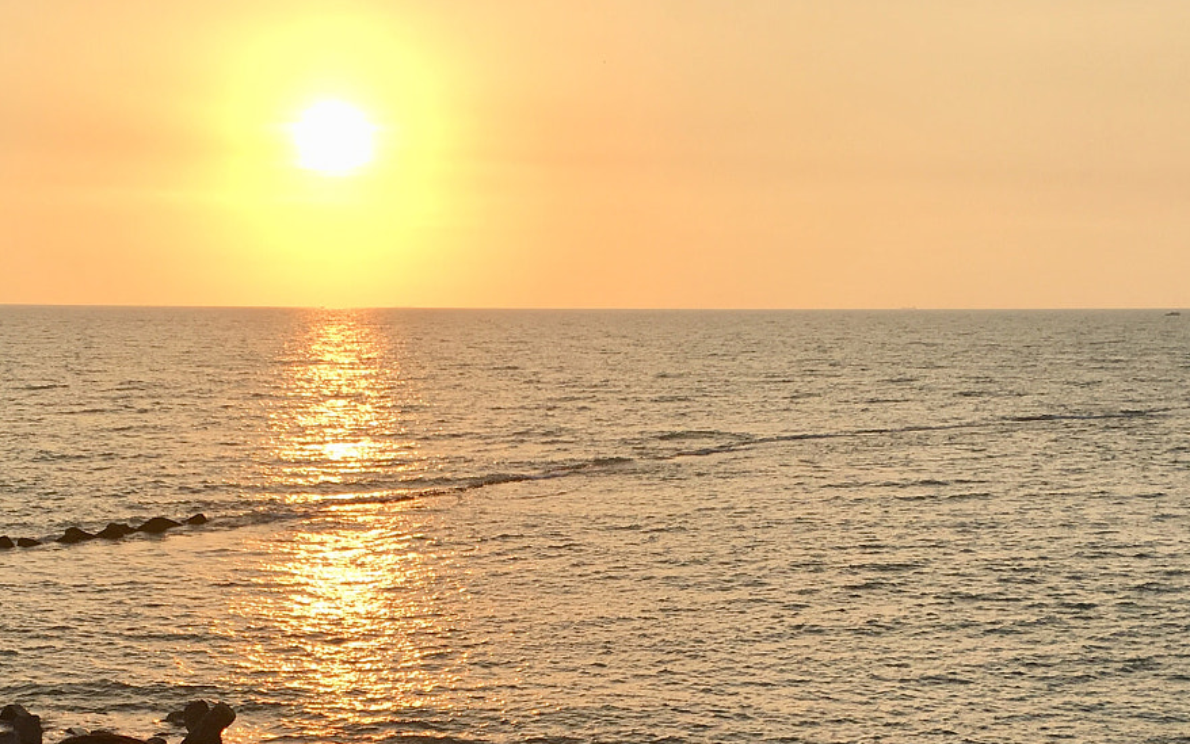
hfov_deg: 36.2
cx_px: 541
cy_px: 758
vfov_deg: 22.2
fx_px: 1816
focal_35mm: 56
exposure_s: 1/1115
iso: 25
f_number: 2.2
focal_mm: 4.15
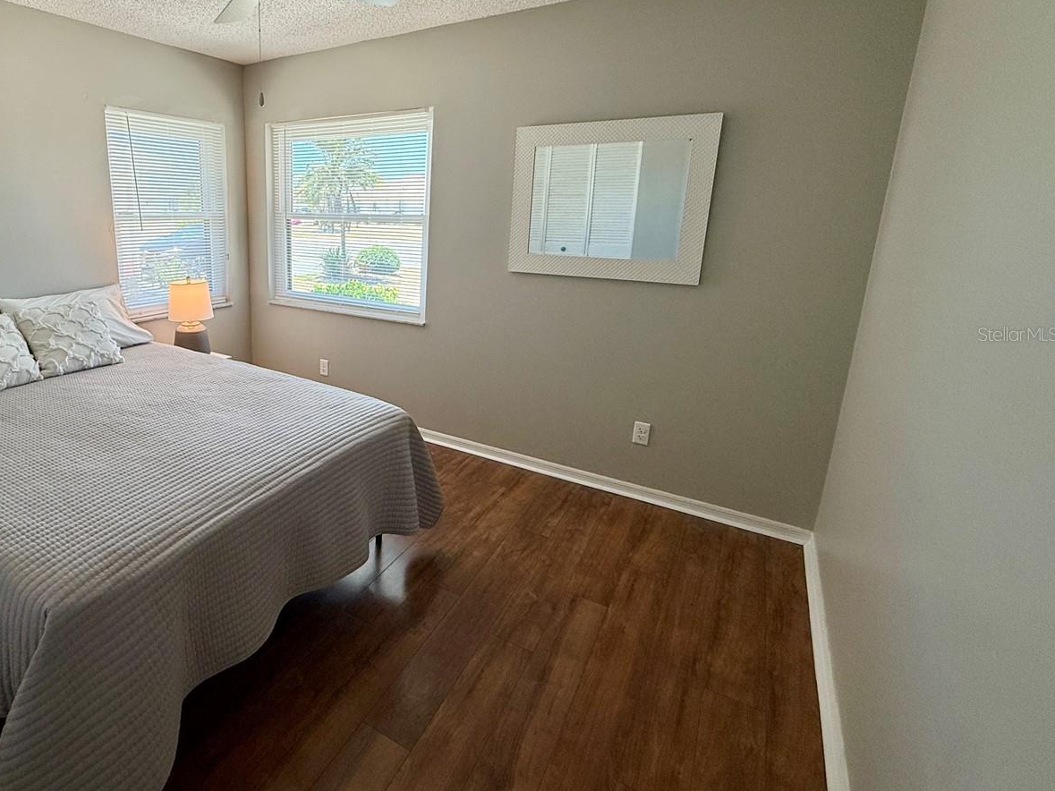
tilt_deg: -11.8
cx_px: 346
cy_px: 334
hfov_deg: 81.6
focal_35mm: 19
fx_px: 579
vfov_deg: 68.3
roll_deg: -0.2
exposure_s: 1/120
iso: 80
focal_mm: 2.22
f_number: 2.2
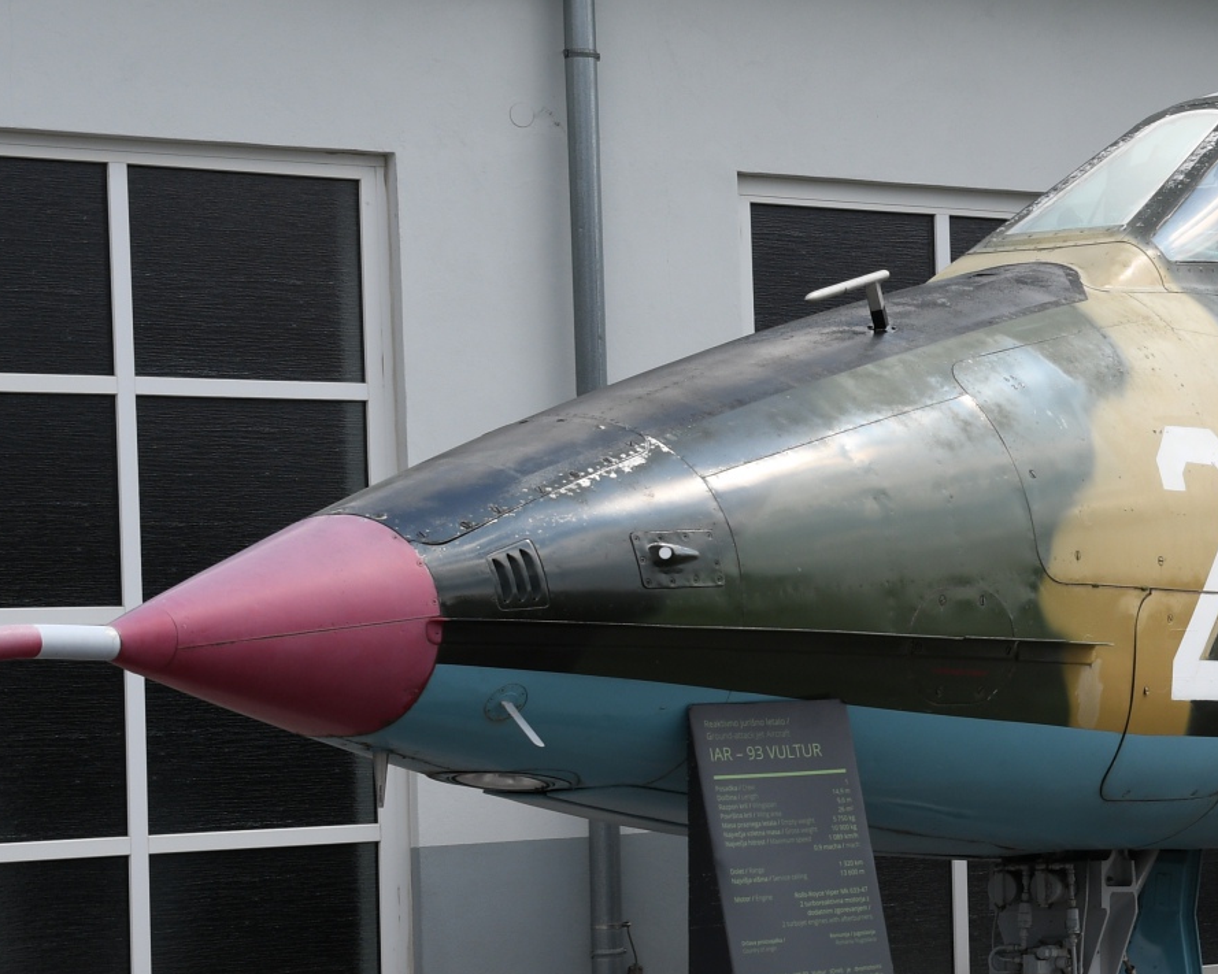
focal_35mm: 114
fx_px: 4109
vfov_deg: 13.5
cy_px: 655
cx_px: 1537
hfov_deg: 16.1
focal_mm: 30
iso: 100
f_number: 8
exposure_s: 1/250
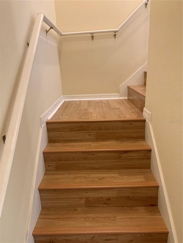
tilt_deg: -15.9
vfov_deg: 67.3
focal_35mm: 26
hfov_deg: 53.1
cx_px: 92
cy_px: 122
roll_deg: +2.8
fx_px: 183
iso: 200
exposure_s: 1/60
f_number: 1.8
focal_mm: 4.25
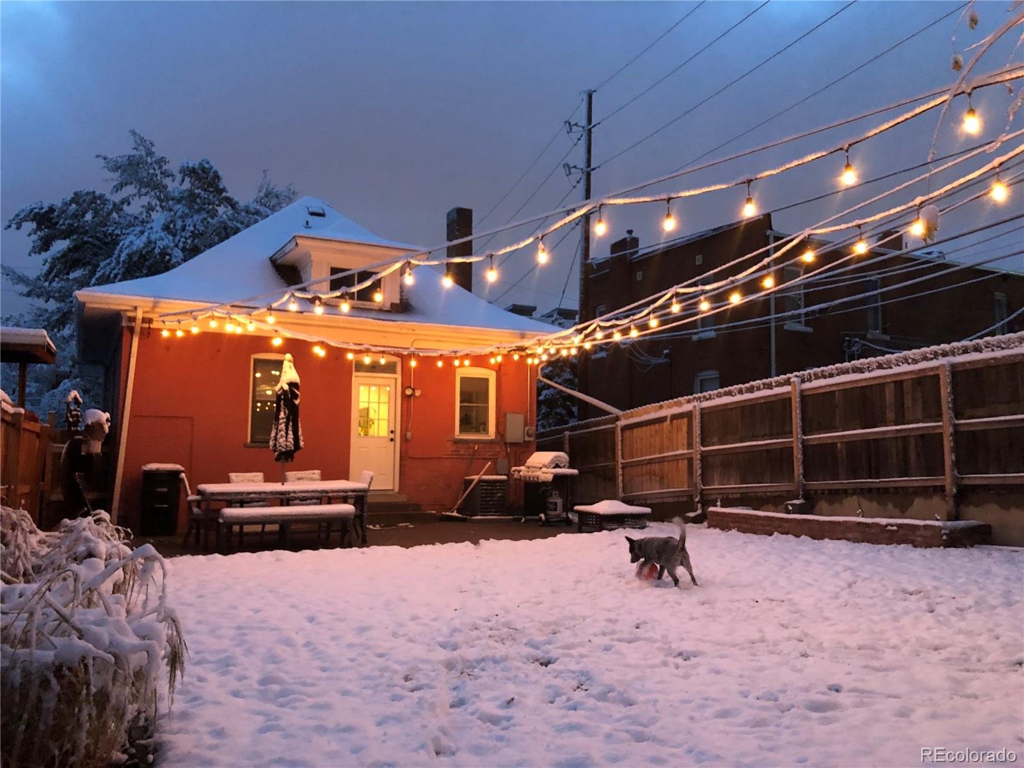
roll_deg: -0.3
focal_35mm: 28
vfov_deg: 49.7
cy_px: 384
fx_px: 828
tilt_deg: +5.8
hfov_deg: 63.4
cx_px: 512
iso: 100
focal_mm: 3.99
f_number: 1.8
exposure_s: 1/5
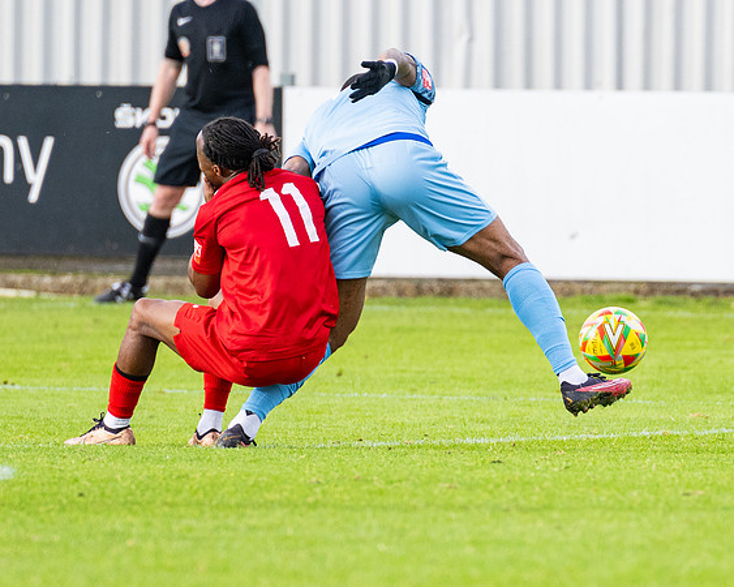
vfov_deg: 2.1
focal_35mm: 738
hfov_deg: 2.6
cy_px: 454
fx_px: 16026
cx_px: 456
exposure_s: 1/1600
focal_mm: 280
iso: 640
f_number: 4
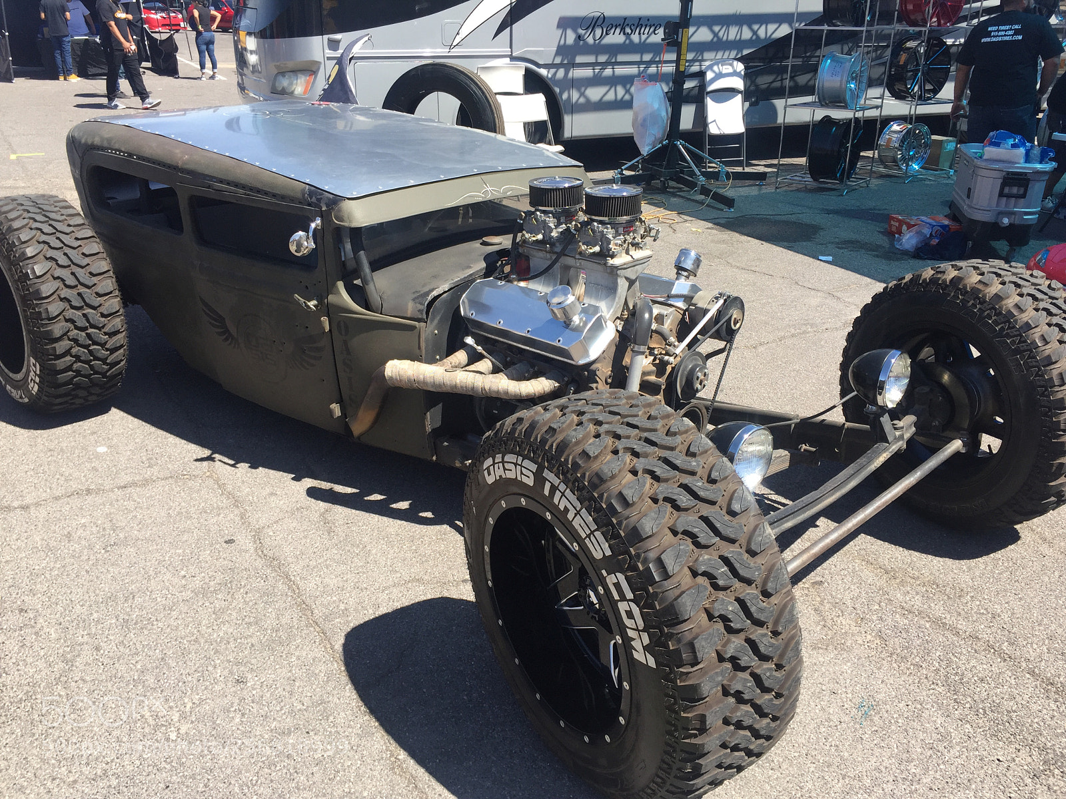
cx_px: 533
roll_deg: -2.0
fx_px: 893
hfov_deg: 61.7
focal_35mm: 29
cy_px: 400
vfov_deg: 48.2
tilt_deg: -25.2
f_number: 2.2
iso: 32
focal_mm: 4.15
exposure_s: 1/964
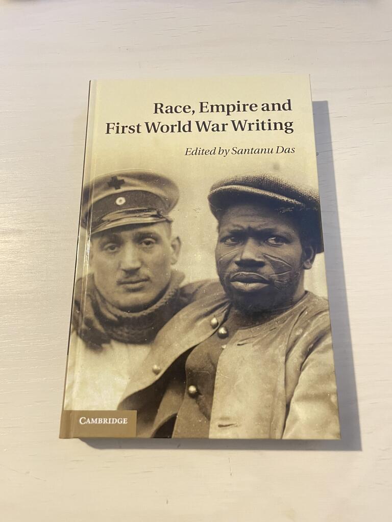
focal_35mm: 26
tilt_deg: -73.9
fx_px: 393
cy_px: 261
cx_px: 196
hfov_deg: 53.1
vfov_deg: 67.3
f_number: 1.6
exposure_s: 1/50
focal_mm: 4.2
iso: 500
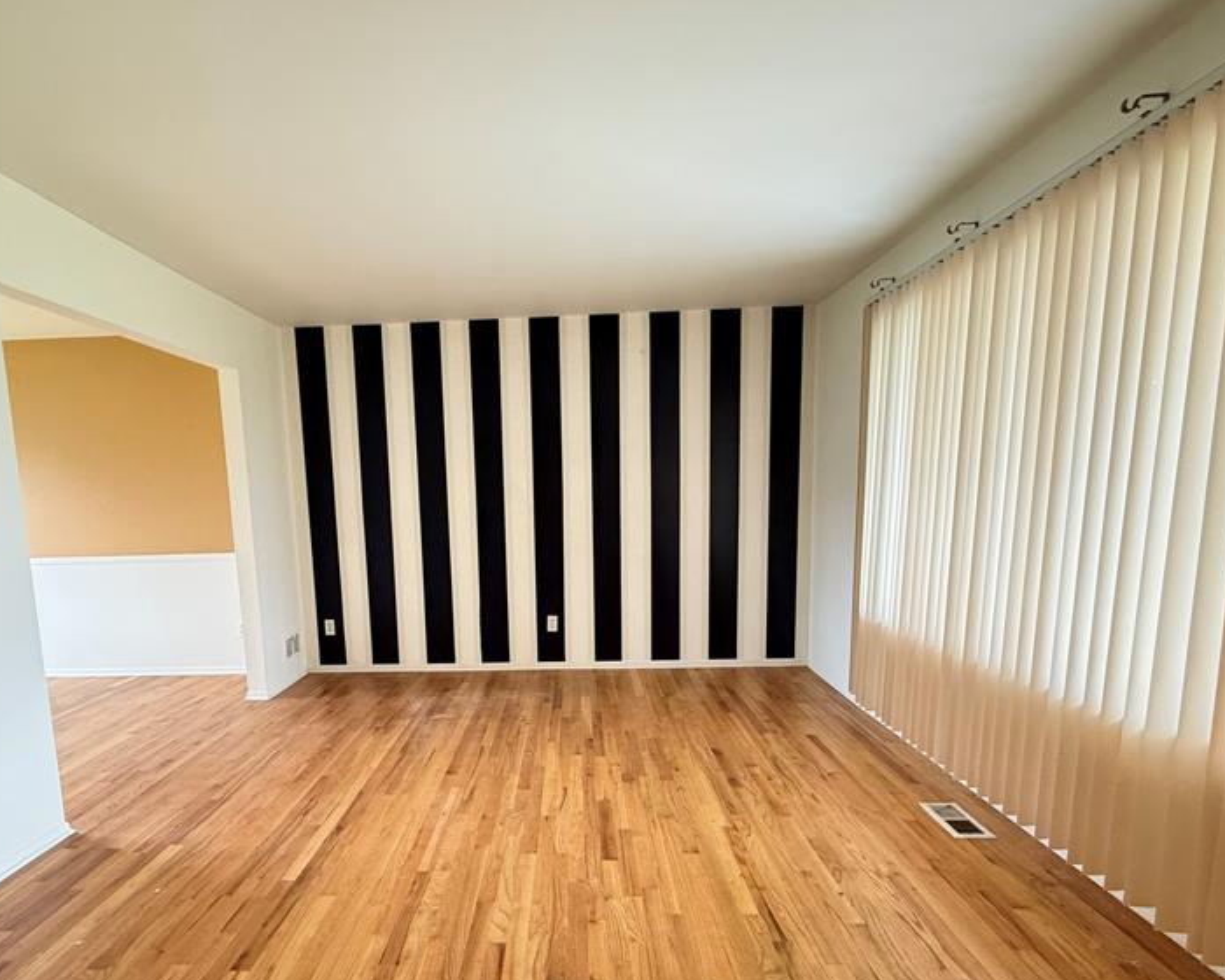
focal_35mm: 20
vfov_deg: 67.3
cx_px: 534
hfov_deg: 80.0
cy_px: 598
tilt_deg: -8.0
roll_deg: +1.7
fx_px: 725
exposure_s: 1/60
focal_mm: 2.22
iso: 500
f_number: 2.2
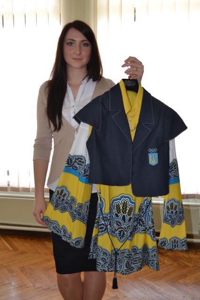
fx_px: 325
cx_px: 100
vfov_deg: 49.5
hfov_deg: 34.2
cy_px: 150
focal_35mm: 39
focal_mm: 26
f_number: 4.2
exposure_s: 1/60
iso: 500
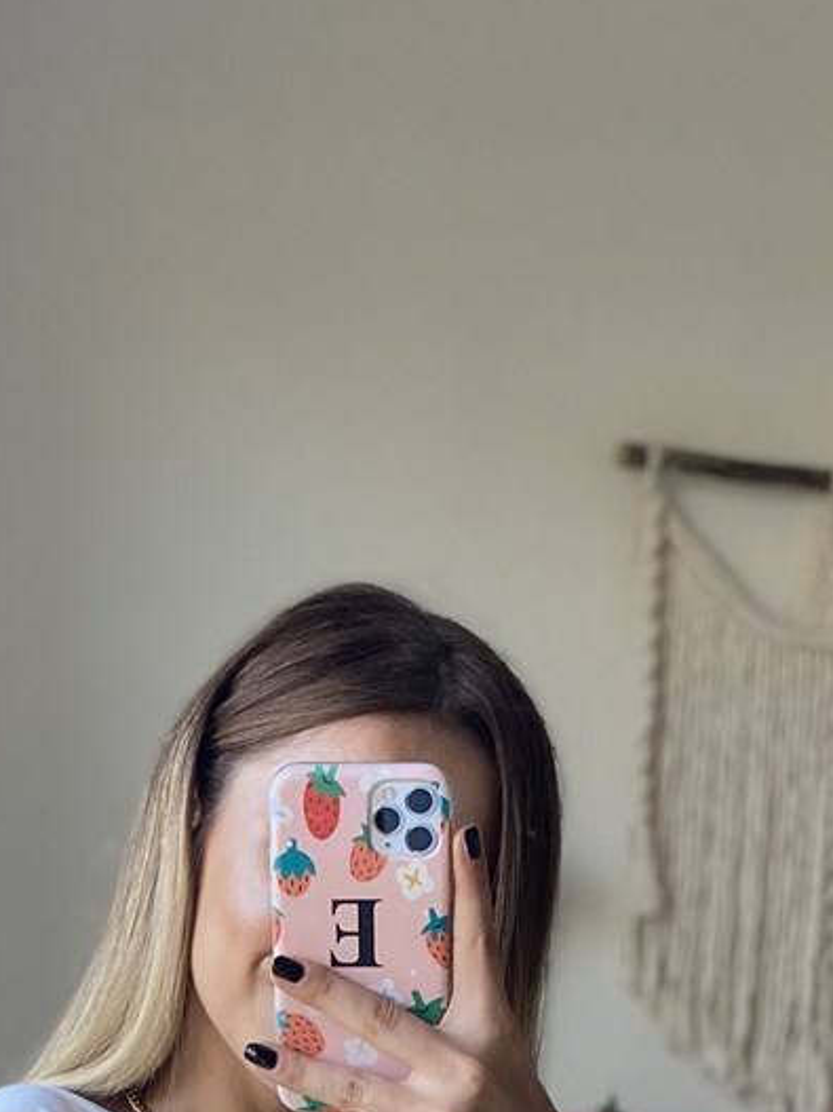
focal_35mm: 79
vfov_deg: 21.3
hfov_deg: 18.6
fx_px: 2536
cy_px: 1608
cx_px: 293
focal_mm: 4.25
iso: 80
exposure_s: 1/121
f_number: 1.8
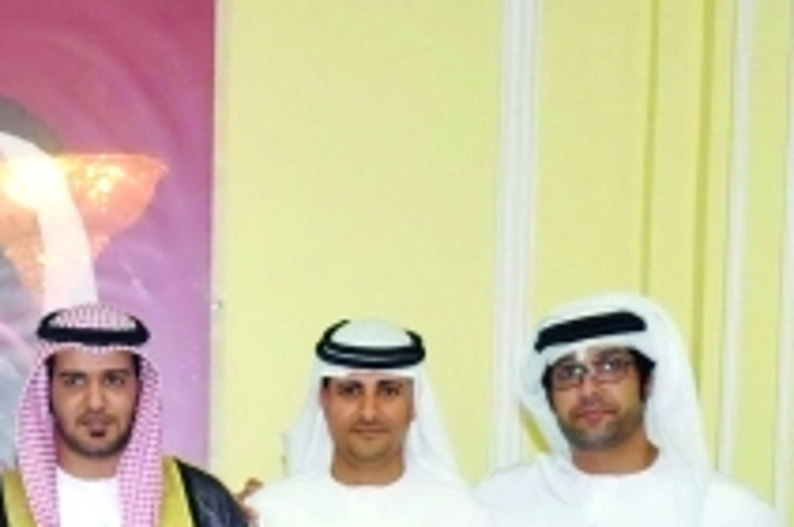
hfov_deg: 20.8
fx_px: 2103
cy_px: 781
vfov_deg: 13.5
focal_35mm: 96
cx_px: 41
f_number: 3.8
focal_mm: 21
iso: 1250
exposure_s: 1/80
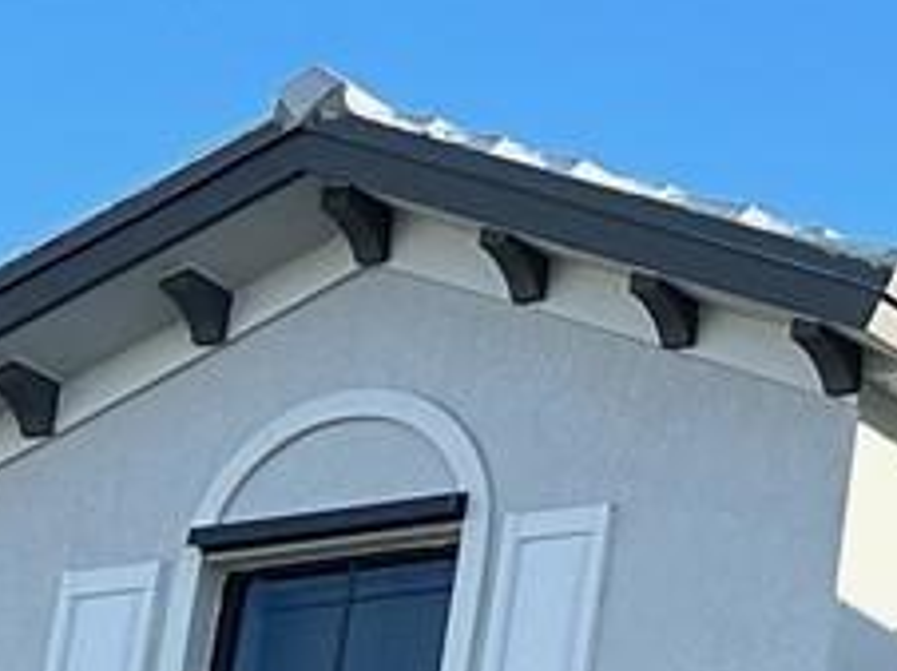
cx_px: 2826
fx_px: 4401
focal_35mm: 170
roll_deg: -0.7
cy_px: 1211
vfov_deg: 8.4
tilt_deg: +15.1
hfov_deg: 9.0
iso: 80
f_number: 1.78
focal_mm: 6.86
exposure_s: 1/1664
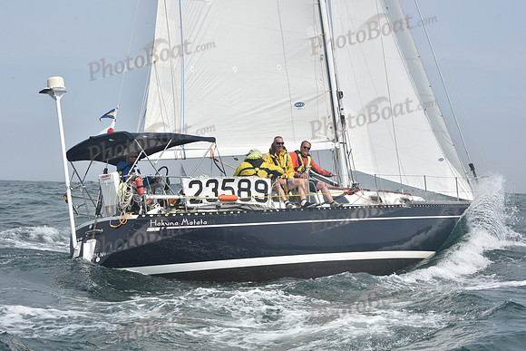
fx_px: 1023
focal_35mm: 70
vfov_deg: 19.5
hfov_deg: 28.8
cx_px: 263
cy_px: 176
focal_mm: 70
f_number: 11
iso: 320
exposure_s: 1/800
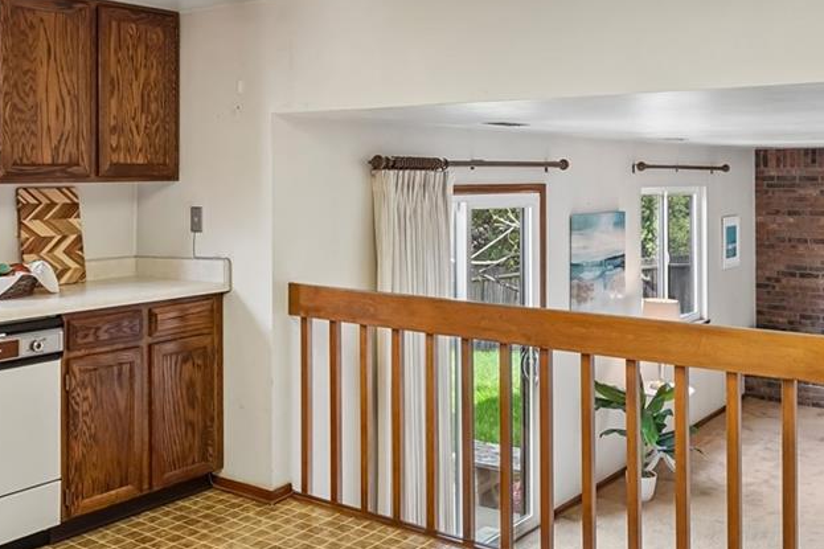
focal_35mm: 40
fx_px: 910
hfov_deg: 48.7
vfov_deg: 33.2
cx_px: 395
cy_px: 171
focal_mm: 15.3
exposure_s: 1/10
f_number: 8
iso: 400
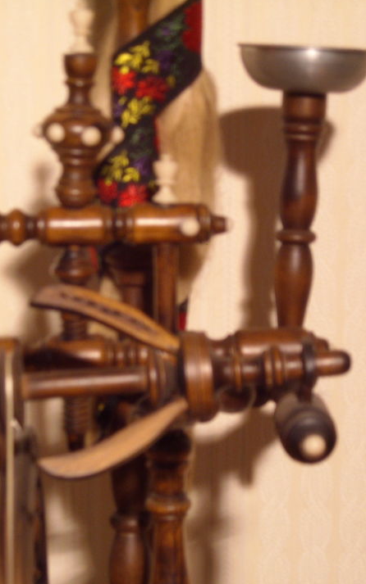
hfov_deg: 11.6
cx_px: 94
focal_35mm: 113
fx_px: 1802
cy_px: 303
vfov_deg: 18.4
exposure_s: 1/8
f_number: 3.9
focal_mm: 12.3
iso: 95
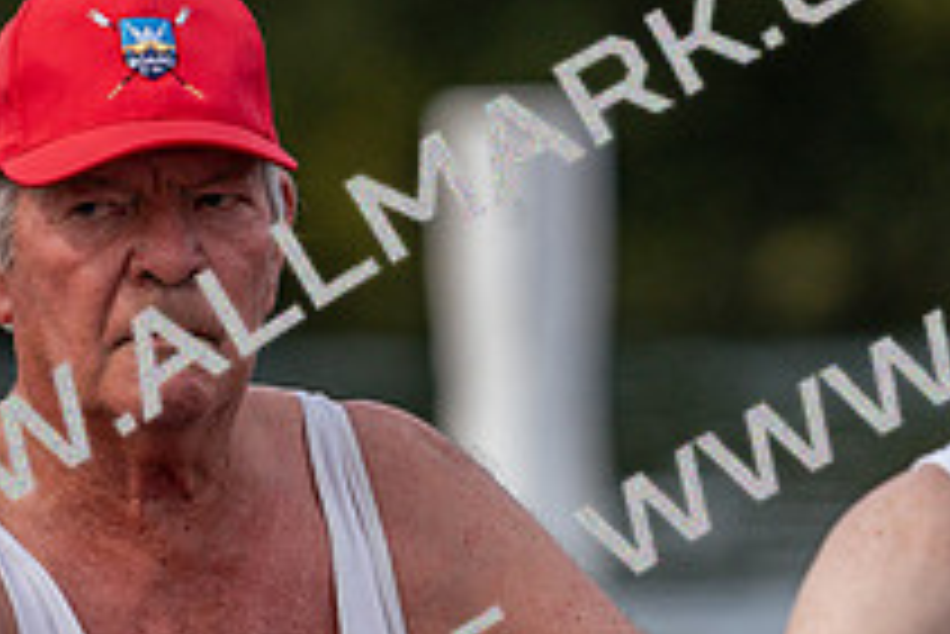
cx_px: 248
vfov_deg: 1.3
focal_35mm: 1099
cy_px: 650
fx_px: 29020
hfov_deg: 1.9
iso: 320
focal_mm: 400
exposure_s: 1/1600
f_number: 6.3
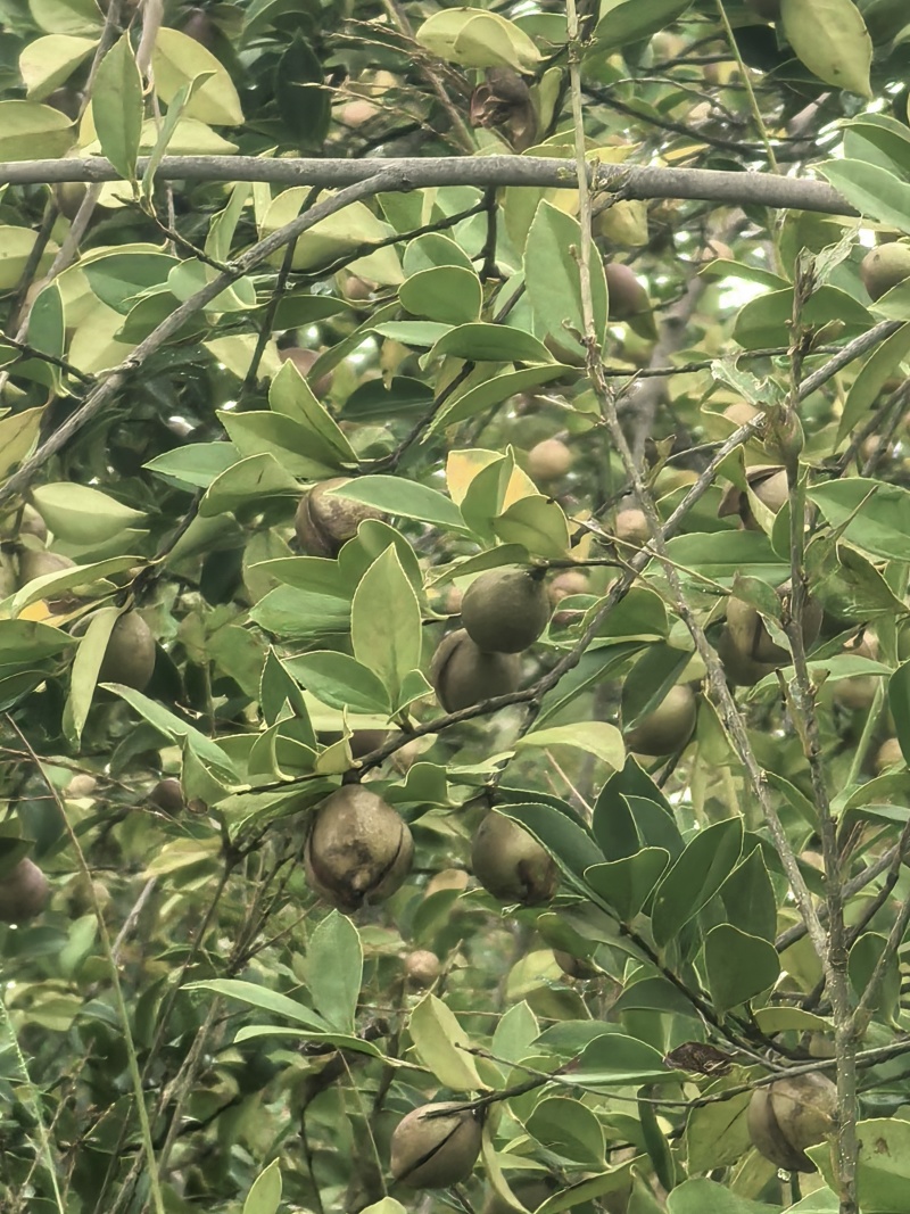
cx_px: 455
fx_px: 12270
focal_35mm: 350
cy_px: 607
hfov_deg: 4.2
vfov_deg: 5.7
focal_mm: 14.46
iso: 100
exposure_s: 1/100
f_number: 3.4
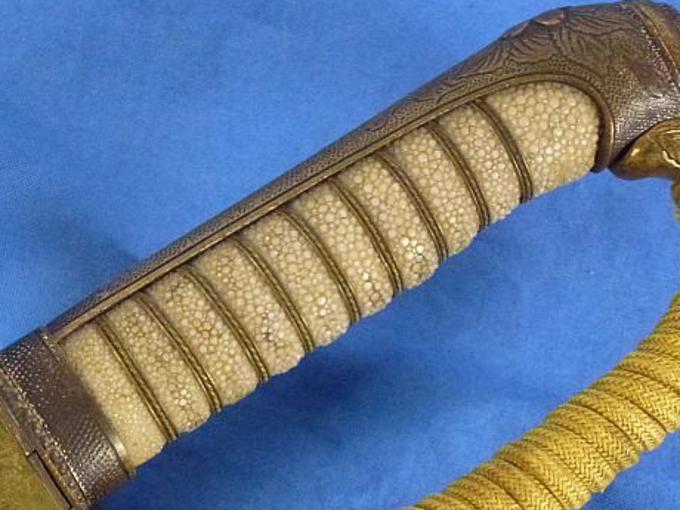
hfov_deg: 18.5
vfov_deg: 13.9
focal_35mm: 106
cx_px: 287
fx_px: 2082
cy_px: 393
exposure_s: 1/125
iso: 800
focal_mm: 10.9
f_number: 4.5
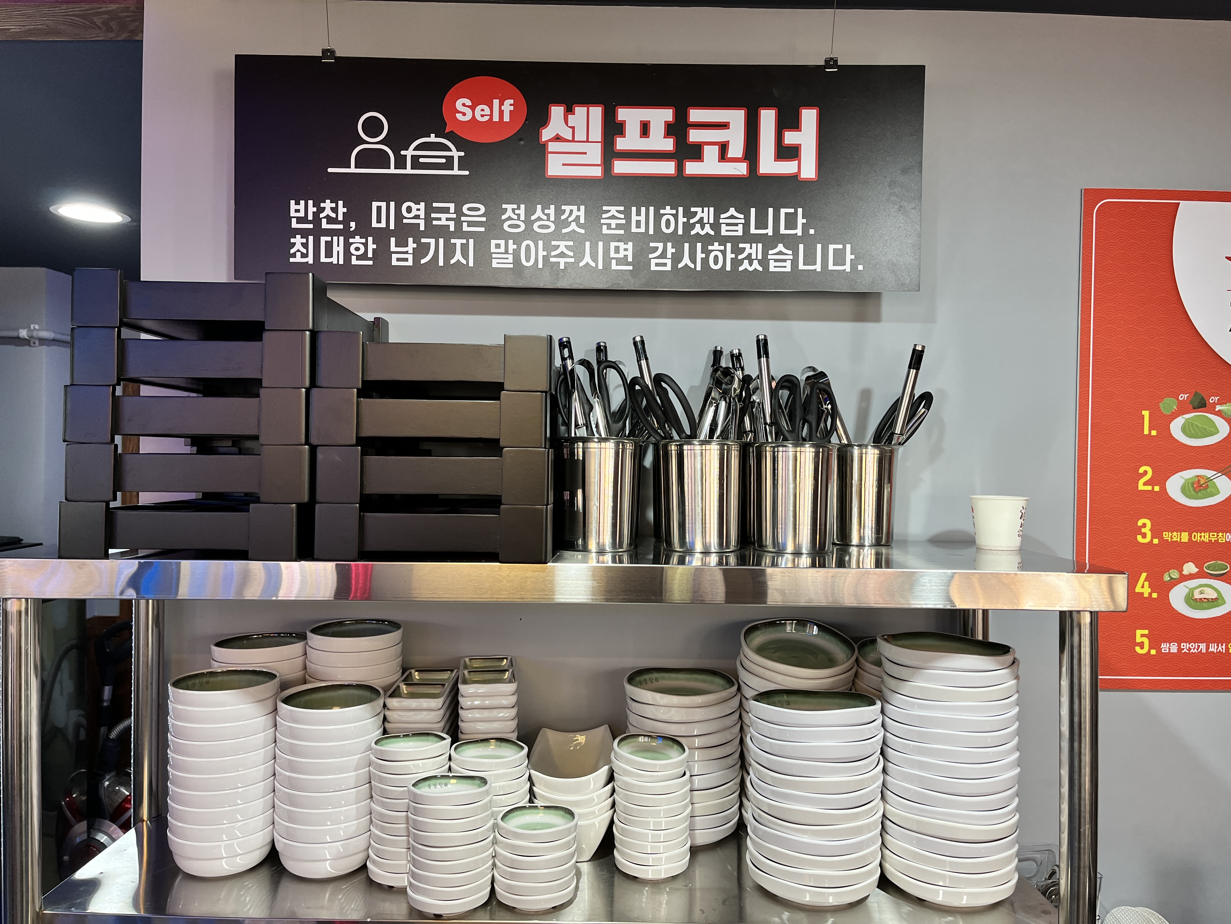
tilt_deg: -0.4
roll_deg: -0.9
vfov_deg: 53.1
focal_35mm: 26
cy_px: 462
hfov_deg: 67.3
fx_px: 925
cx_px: 616
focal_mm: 5.1
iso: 125
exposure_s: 1/120
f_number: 1.6
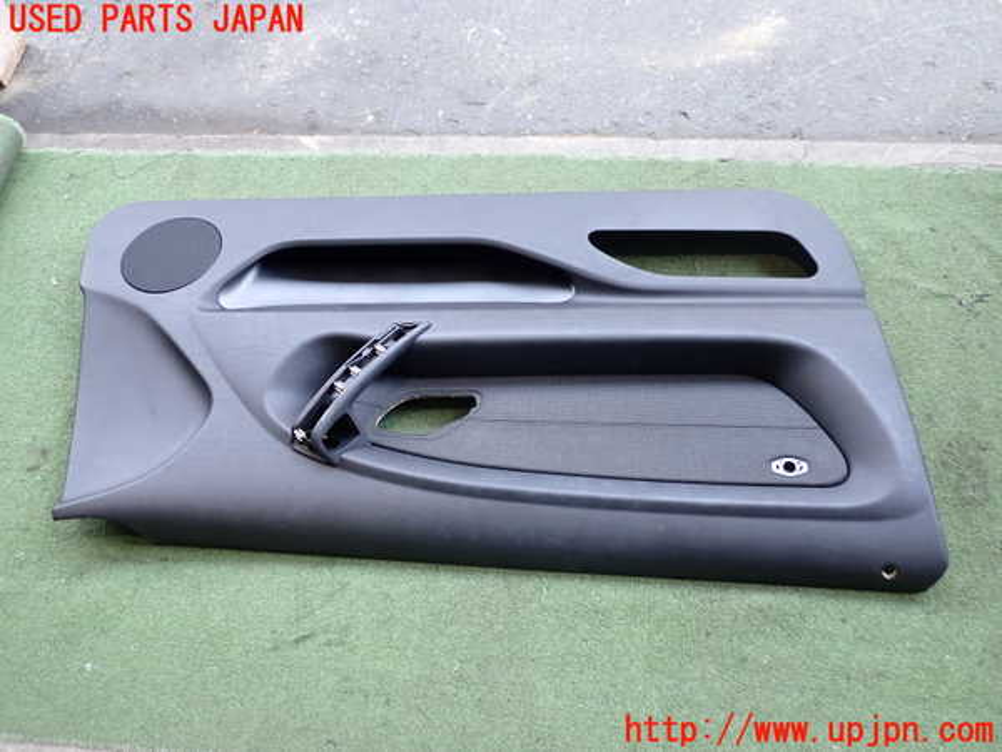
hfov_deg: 60.0
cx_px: 501
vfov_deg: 46.8
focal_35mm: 30
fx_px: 868
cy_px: 376
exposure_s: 1/80
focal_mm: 5.4
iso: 200
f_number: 2.3
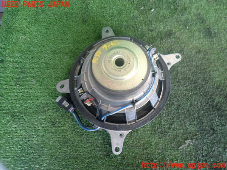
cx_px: 114
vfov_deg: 54.9
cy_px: 85
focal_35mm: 25
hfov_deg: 69.4
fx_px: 164
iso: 200
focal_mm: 4.5
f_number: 2
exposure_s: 1/40
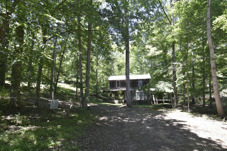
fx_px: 124
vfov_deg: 62.6
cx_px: 124
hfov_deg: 84.9
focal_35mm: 20
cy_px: 87
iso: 400
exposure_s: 1/160
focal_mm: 11
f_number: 6.3
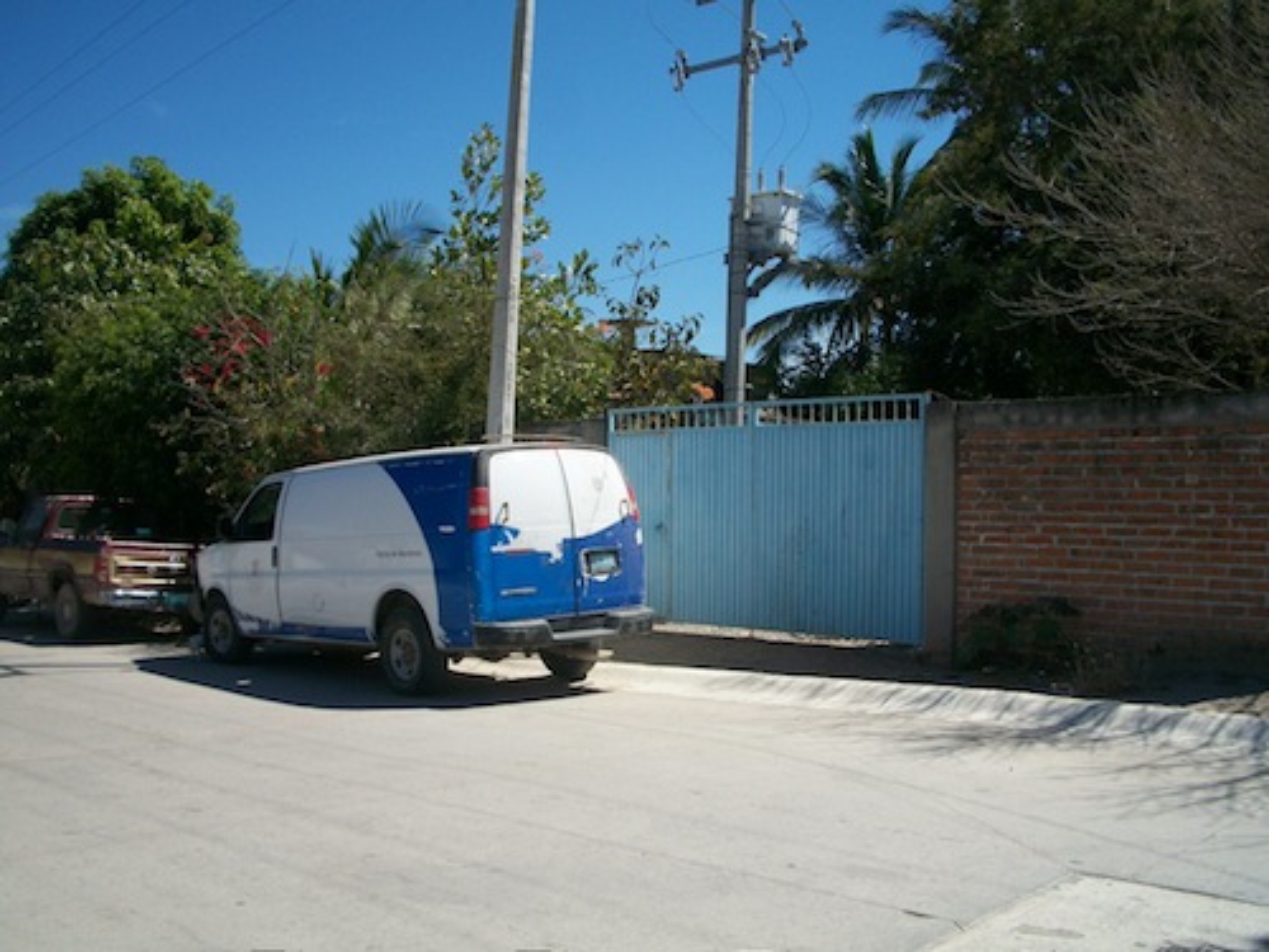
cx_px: 634
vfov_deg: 40.7
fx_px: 1283
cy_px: 476
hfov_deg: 52.6
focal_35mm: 35
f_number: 5.6
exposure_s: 1/400
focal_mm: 6.3
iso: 80
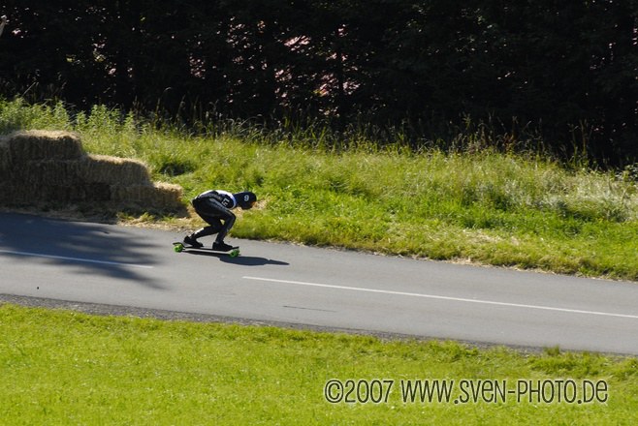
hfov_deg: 6.9
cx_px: 319
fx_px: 5321
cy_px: 213
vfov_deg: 4.6
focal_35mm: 300
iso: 320
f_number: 7.1
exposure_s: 1/640
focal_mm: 200
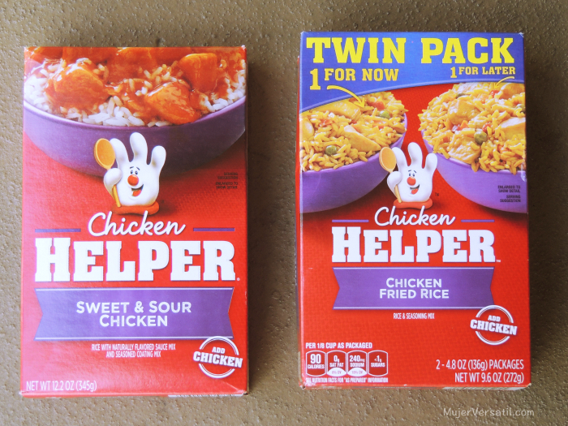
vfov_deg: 14.8
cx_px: 284
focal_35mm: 100
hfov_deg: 19.6
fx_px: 1641
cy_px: 213
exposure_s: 1/100
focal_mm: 17.8
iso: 160
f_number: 4.1
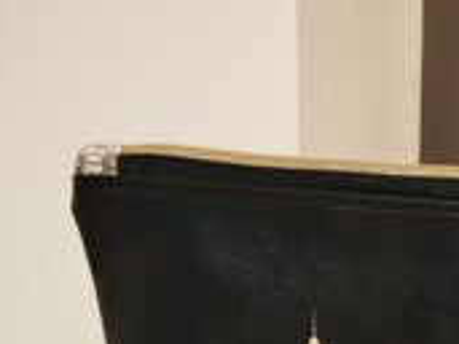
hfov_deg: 19.8
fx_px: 1259
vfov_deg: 14.4
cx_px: 499
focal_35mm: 95
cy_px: 535
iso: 640
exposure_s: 1/33
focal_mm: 6.67
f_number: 1.9
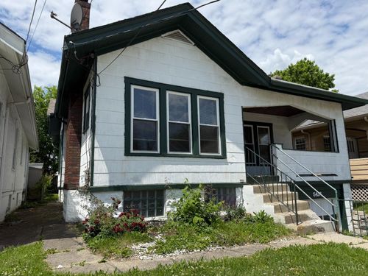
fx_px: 255
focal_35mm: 24
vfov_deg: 56.8
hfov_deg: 71.6
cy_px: 138
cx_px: 184
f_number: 1.78
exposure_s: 1/5319
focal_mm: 6.76
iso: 80
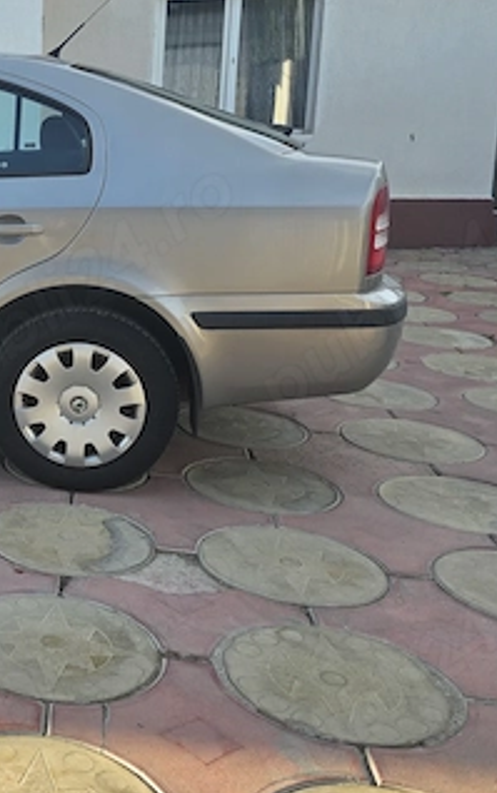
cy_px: 319
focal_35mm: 46
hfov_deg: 25.1
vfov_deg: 43.3
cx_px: -105
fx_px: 996
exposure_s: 1/359
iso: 32
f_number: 1.7
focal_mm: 6.3
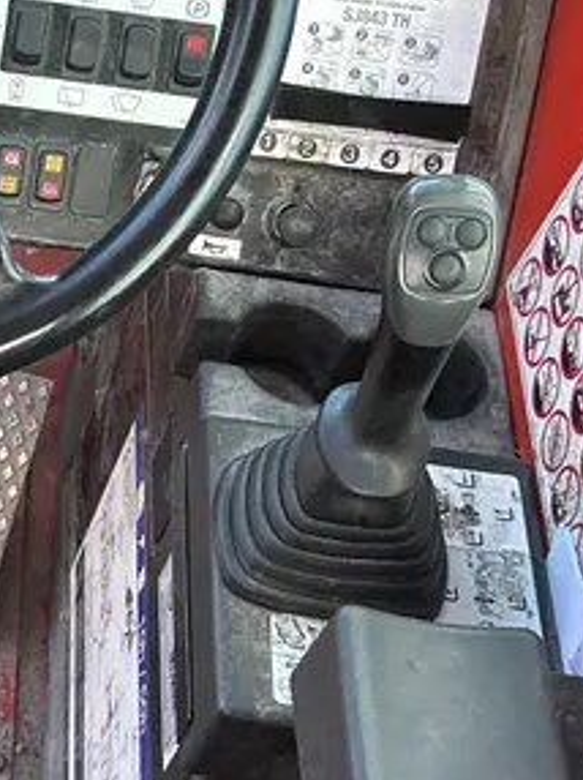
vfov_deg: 25.3
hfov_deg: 18.2
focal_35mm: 77
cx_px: -109
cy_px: 430
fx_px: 1732
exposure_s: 1/121
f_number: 1.9
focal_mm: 2.69
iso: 50
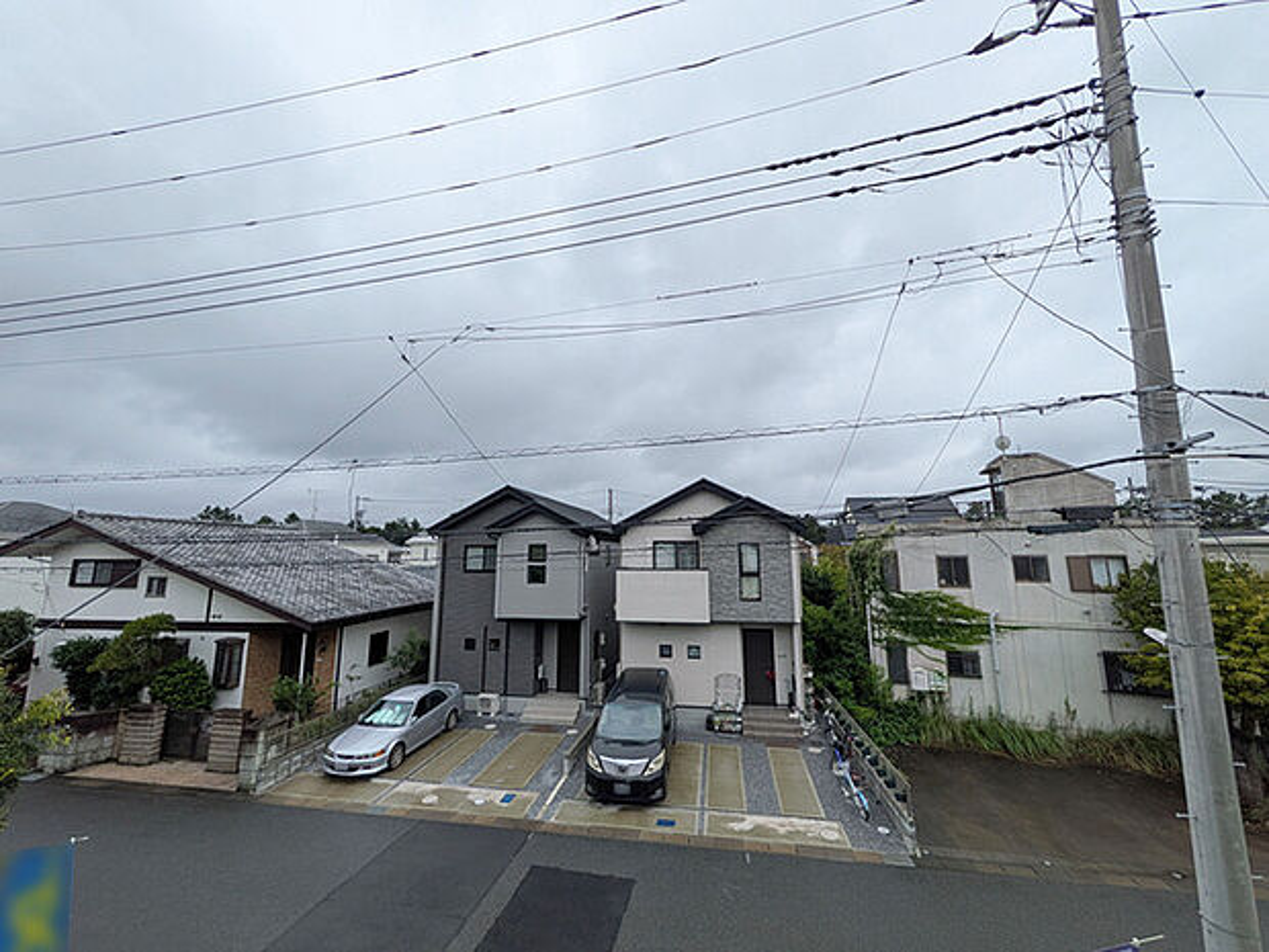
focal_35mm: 14
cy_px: 476
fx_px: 513
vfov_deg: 85.7
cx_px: 634
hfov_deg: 102.1
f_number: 2.2
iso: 50
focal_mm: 1.83
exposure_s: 1/1458
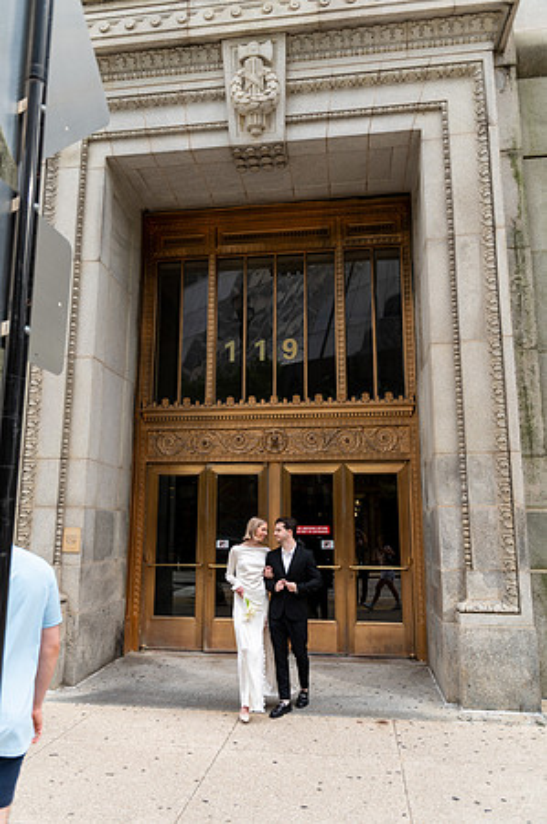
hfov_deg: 47.8
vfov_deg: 67.4
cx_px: 274
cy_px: 412
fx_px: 617
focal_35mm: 27
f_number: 2.8
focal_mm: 27
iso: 100
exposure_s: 1/400
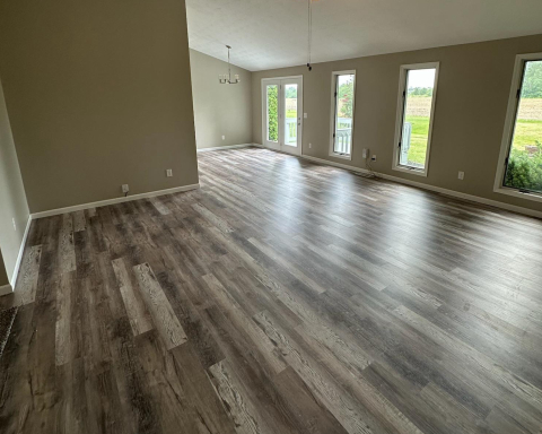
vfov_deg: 69.9
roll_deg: +0.2
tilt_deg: -13.5
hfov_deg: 83.3
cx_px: 274
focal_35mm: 19
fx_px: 305
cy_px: 168
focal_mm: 2.22
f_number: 2.2
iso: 50
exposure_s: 1/120
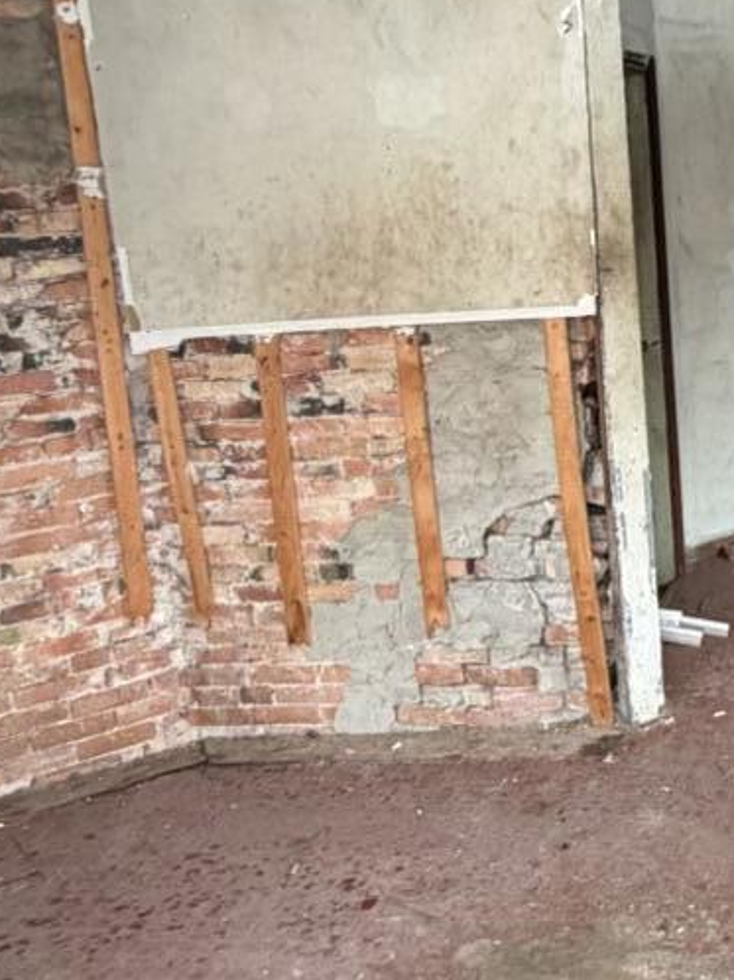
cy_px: 323
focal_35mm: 45
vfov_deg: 41.5
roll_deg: +2.9
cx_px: 807
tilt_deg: -8.7
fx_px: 1273
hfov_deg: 29.1
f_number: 2.2
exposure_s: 1/110
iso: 320
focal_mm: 2.22
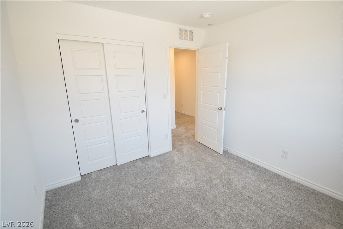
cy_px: 114
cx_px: 172
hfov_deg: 95.0
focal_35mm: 16
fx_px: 157
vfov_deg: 72.1
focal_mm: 11
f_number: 5.6
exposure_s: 1/40
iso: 400
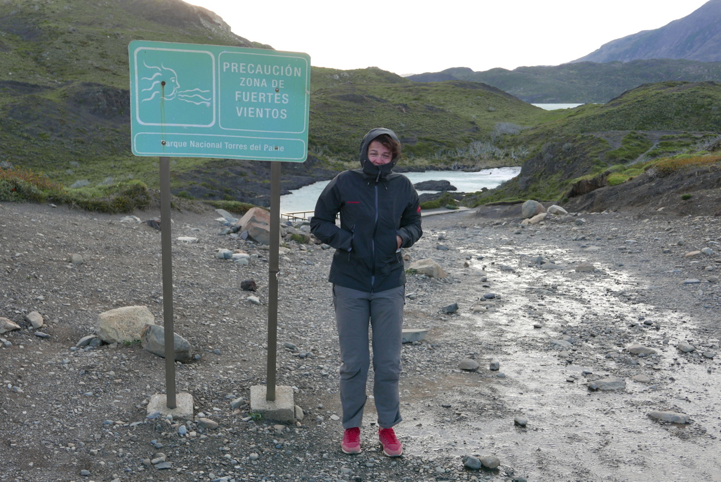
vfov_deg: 31.2
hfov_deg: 45.4
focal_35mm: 43
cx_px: 360
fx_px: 862
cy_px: 241
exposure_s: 1/125
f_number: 5
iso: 200
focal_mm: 19.3
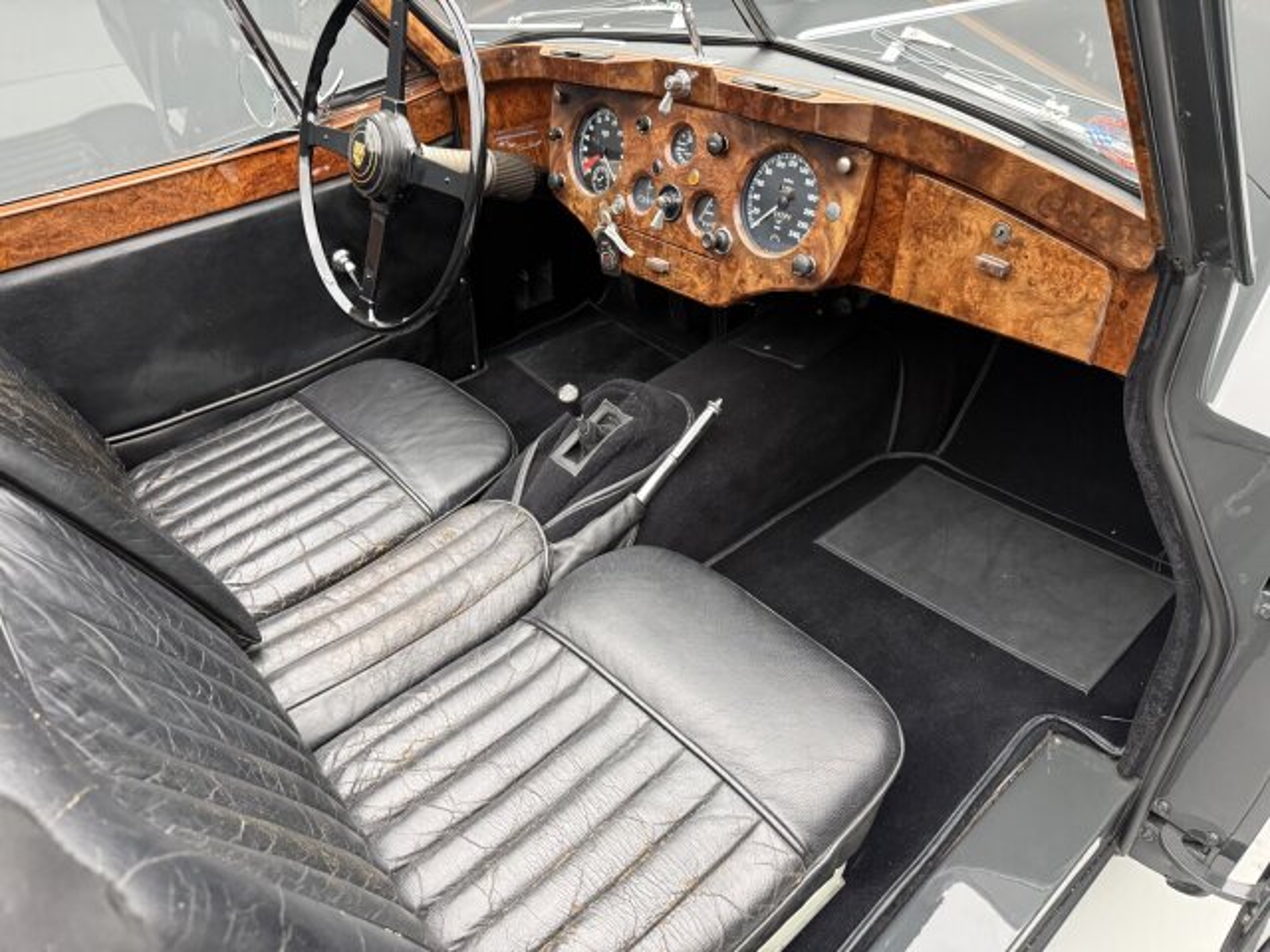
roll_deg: +2.4
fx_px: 881
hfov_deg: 71.6
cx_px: 635
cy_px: 476
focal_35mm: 24
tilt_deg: -34.1
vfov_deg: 56.8
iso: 500
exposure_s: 1/49
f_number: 1.78
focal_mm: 6.76
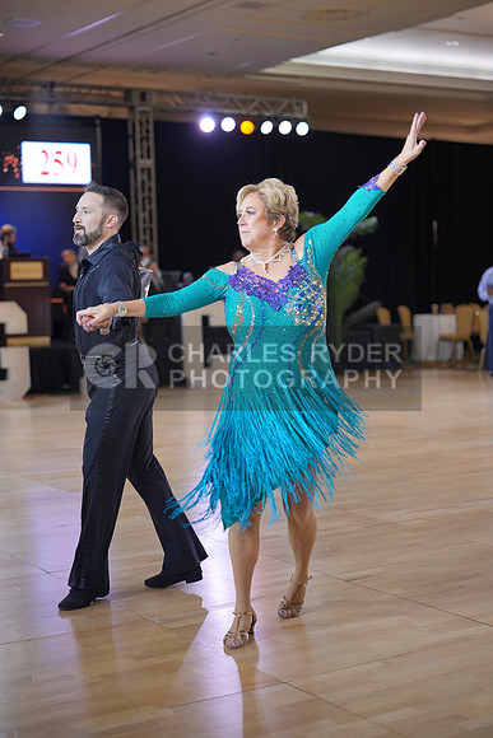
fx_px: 1211
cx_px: 246
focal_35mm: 59
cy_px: 369
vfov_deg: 33.9
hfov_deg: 23.0
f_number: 2
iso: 800
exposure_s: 1/500
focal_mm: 59
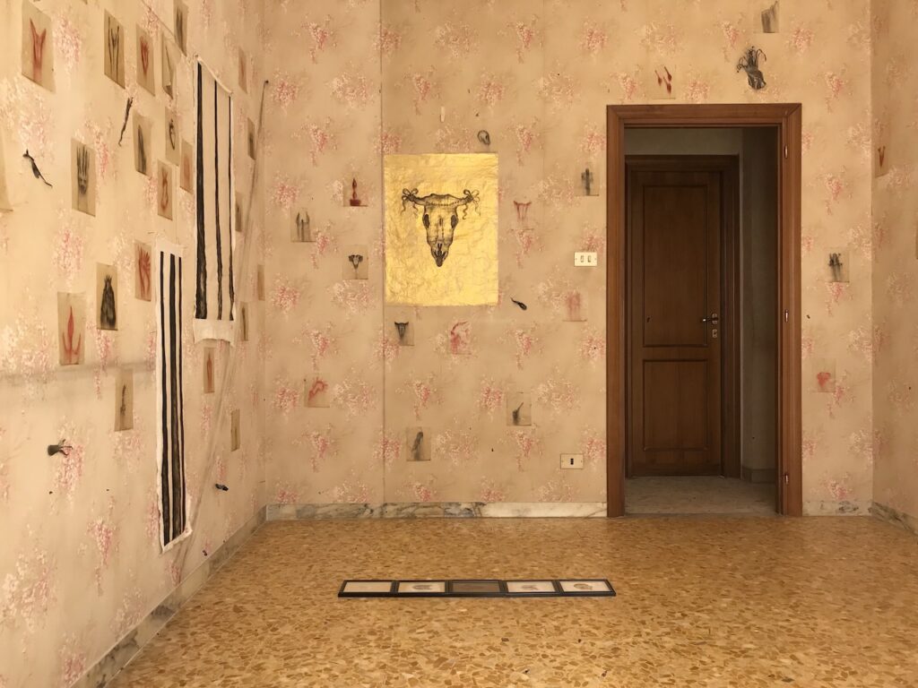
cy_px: 344
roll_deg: -0.3
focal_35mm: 28
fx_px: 743
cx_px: 459
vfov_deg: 49.7
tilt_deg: +0.7
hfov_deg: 63.4
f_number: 1.8
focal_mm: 3.99
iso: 32
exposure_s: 1/50
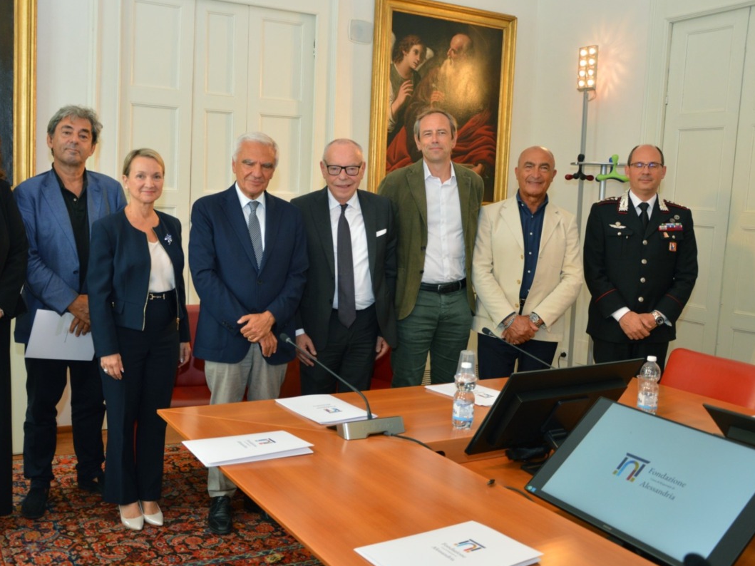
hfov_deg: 50.4
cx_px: 313
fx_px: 798
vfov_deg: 39.1
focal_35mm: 37
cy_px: 286
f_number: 3.8
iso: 450
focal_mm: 21
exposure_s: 1/60
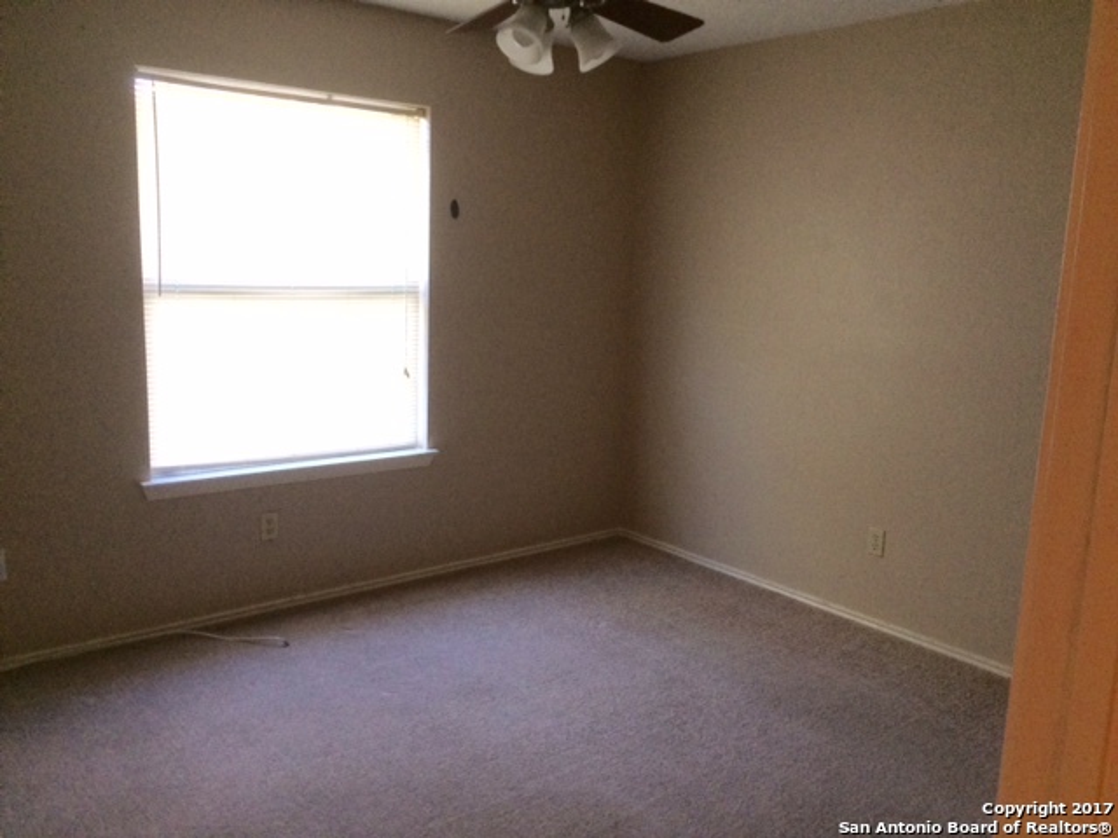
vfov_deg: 48.2
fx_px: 937
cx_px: 559
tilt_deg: -8.8
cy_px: 419
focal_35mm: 29
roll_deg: -2.2
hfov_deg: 61.7
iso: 160
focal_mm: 4.15
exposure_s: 1/30
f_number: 2.2
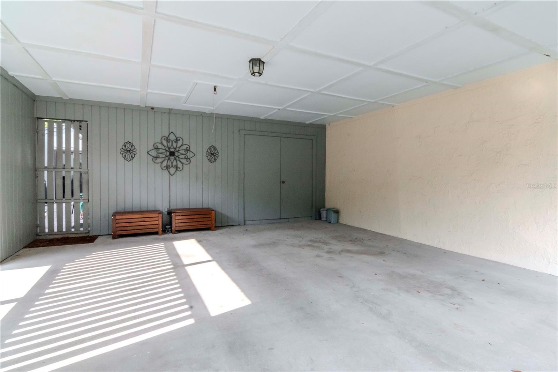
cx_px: 279
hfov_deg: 95.0
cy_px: 186
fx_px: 256
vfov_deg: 72.0
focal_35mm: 16
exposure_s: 1/80
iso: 800
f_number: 18
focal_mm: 11
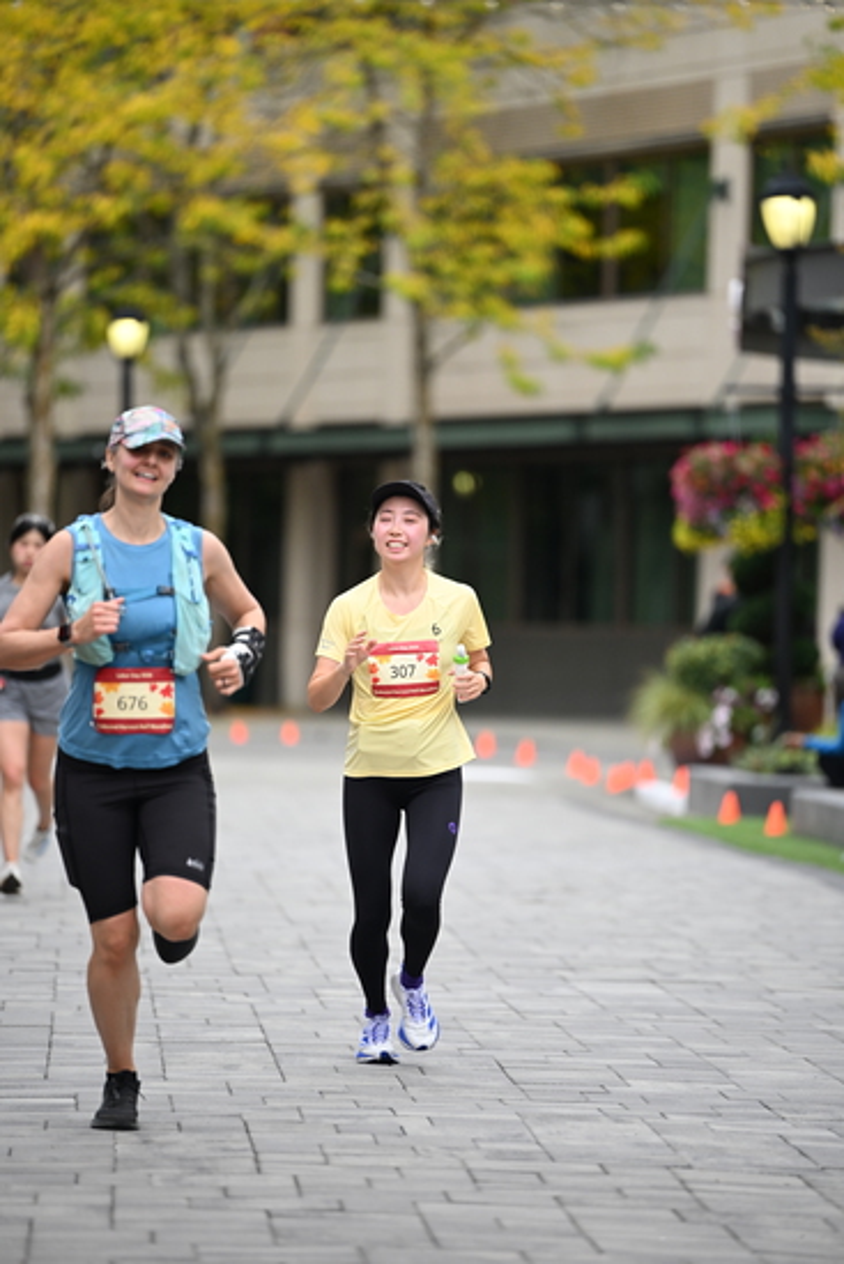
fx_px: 7028
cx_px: 422
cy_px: 632
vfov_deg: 10.3
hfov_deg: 6.9
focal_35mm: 200
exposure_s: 1/2000
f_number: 2.8
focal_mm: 200
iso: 640
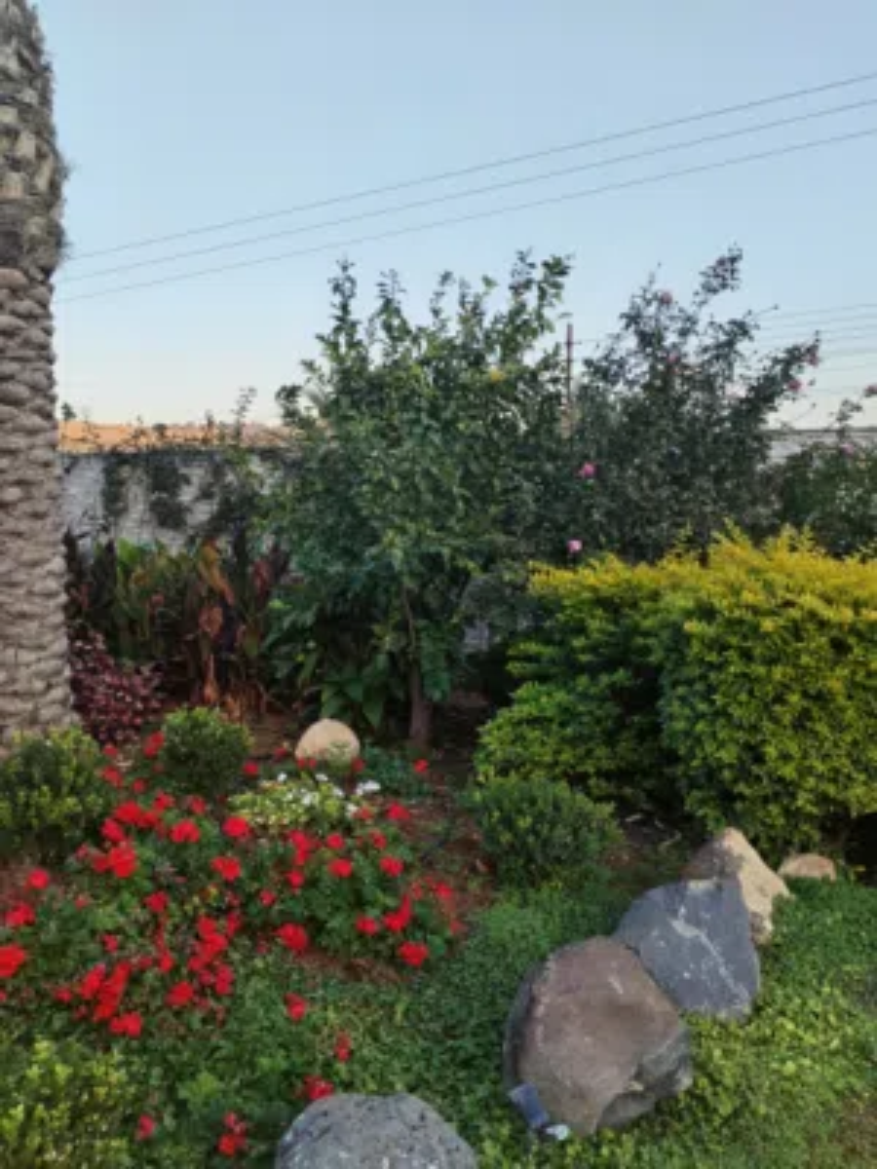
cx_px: 438
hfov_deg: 48.2
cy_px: 584
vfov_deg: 61.7
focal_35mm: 29
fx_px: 980
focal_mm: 4.75
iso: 100
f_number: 1.8
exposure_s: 1/179
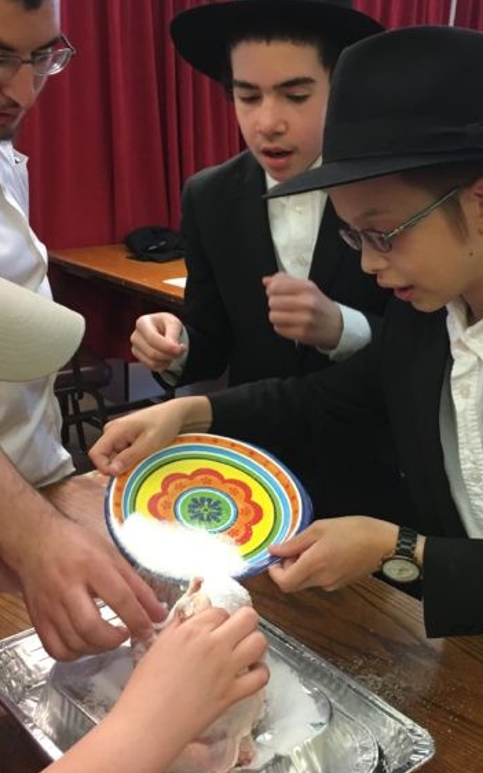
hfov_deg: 30.4
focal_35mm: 42
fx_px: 885
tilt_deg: -16.7
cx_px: 293
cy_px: 391
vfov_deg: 47.2
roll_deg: -3.1
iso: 125
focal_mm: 4.15
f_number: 2.2
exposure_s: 1/30
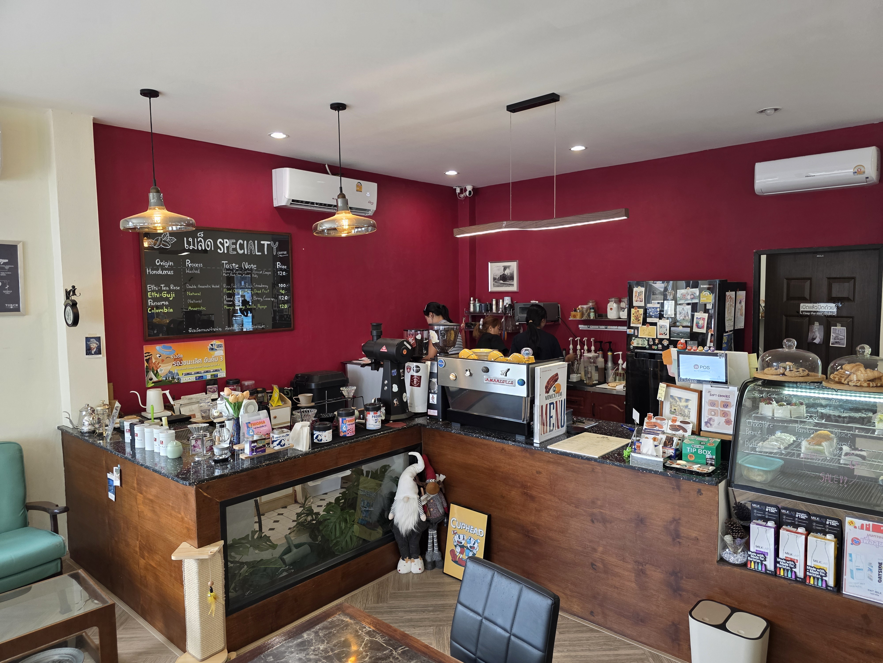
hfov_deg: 73.9
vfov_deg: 58.9
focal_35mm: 23
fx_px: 587
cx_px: 442
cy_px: 332
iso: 200
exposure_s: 1/100
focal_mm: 6.3
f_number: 1.7
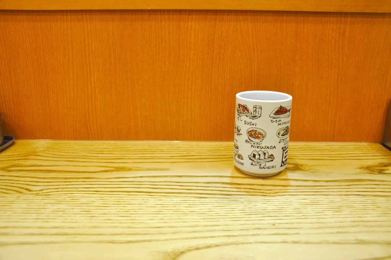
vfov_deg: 41.6
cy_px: 130
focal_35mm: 32
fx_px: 342
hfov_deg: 59.6
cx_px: 196
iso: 400
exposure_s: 1/25
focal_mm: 21
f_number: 5
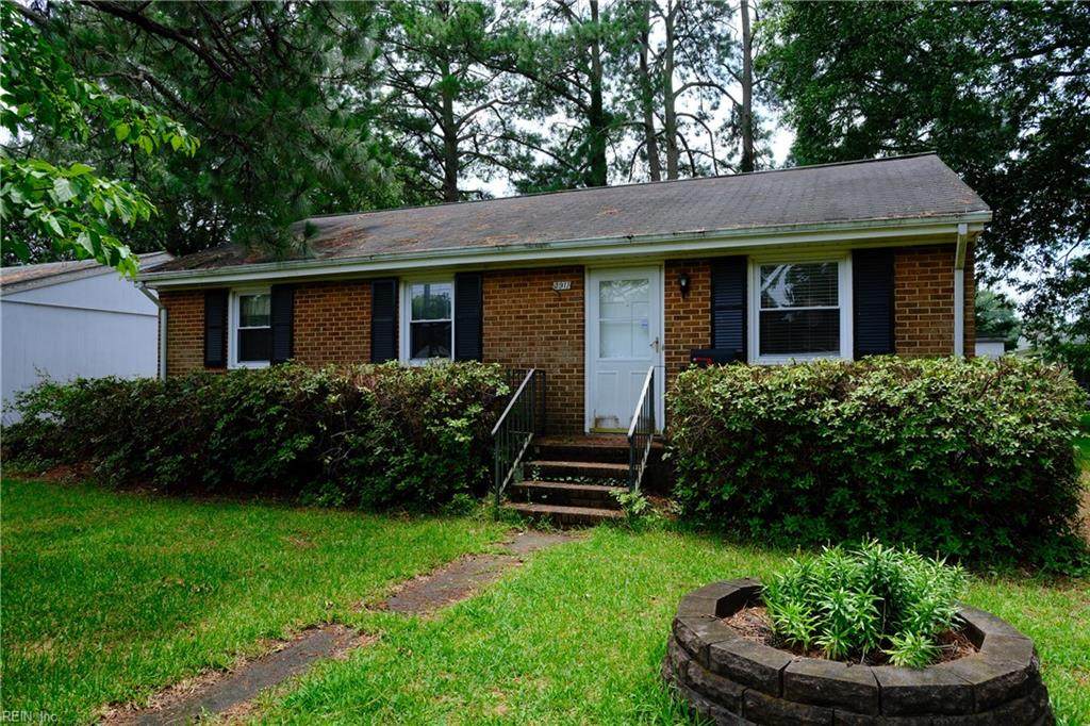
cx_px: 545
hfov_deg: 73.8
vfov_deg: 53.1
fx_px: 726
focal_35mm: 24
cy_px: 363
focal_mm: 16
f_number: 5.6
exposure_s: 1/420
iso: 320
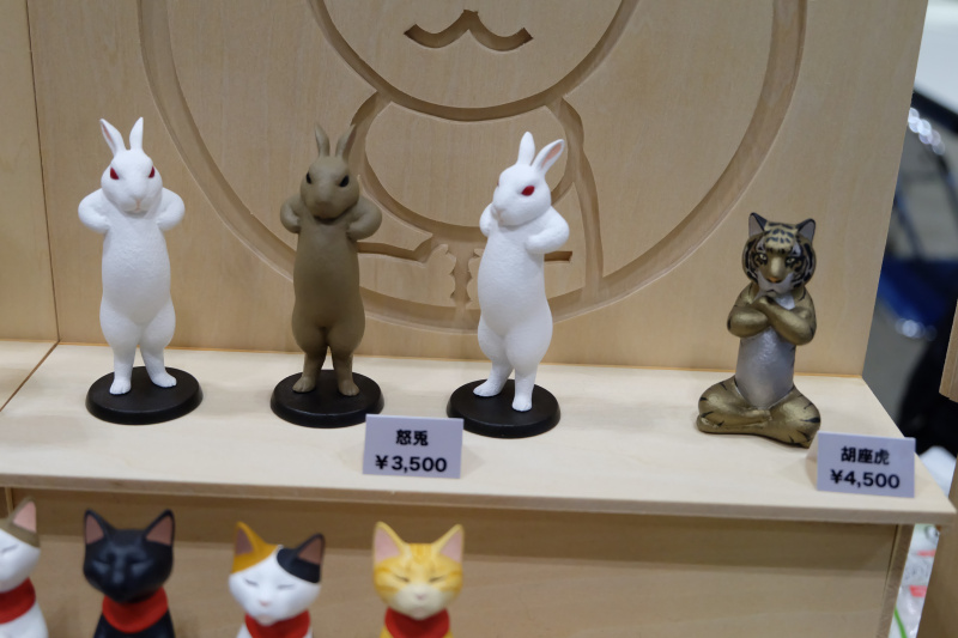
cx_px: 479
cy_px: 319
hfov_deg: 44.5
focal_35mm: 44
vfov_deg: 30.5
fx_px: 1171
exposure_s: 1/125
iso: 2500
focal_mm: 29.5
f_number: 4.7
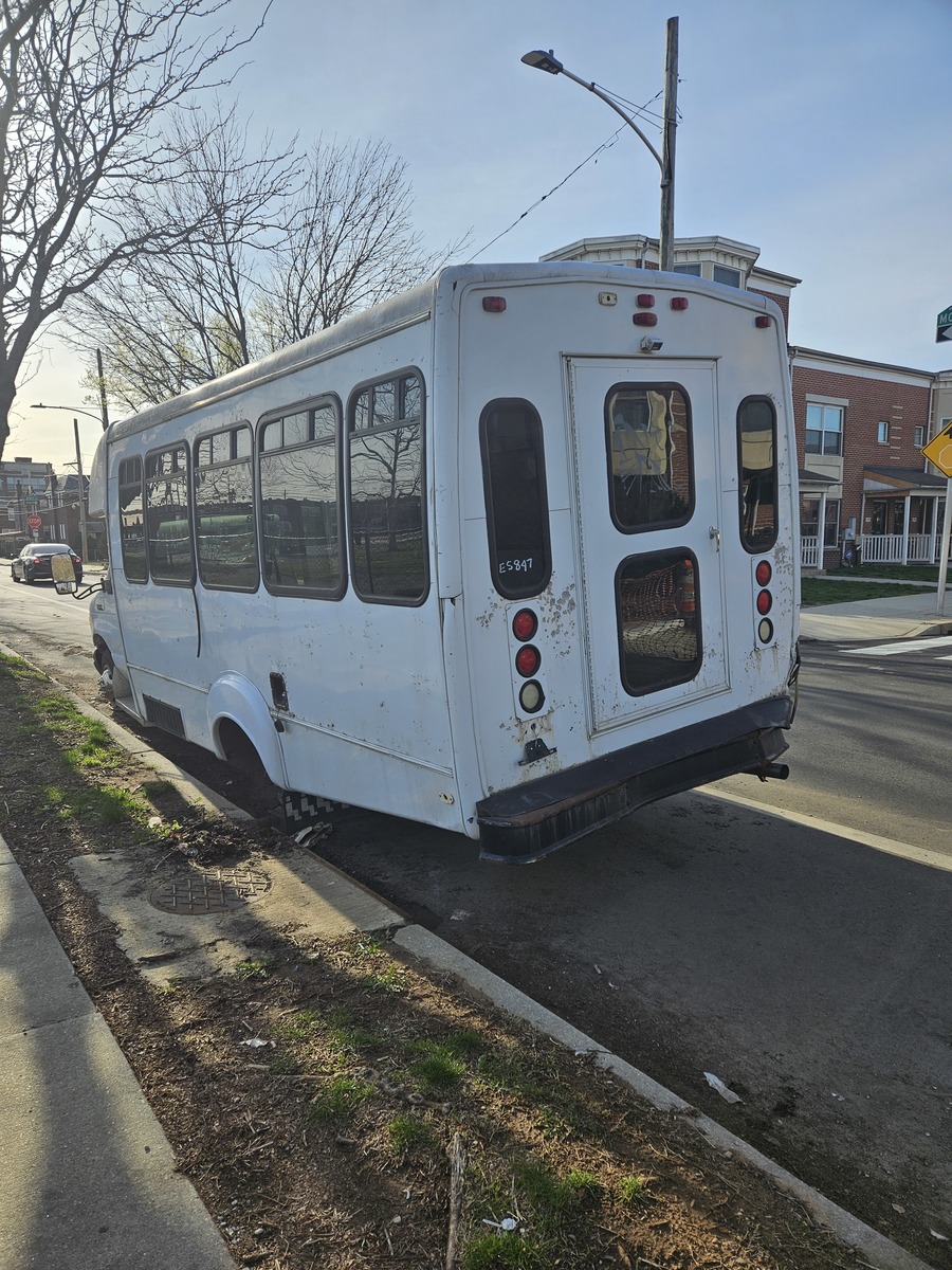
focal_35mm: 23
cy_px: 635
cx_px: 476
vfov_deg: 73.9
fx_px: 843
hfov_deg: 58.9
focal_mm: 5.4
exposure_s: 1/1967
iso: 25
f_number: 1.8
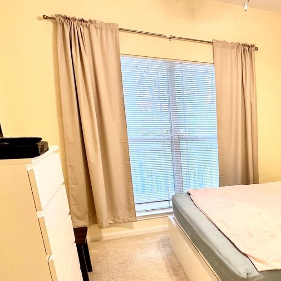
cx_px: 256
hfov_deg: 45.9
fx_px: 294
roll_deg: -0.7
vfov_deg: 49.2
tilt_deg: -16.8
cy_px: 209
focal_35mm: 32
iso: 160
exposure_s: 1/60
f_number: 2.2
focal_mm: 2.22
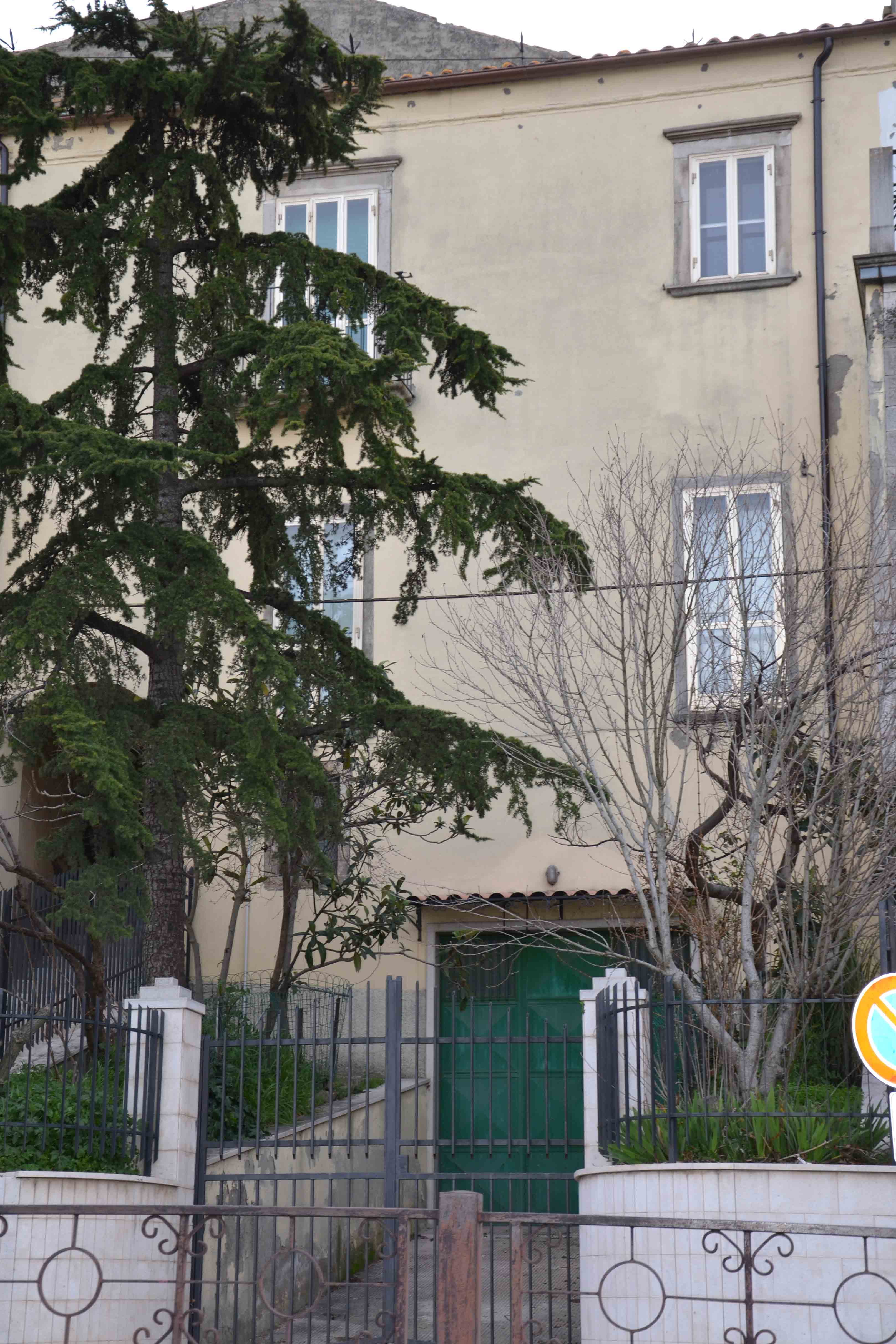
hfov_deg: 21.2
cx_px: 448
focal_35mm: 64
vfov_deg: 31.4
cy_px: 678
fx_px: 2389
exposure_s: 1/125
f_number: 4.8
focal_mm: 42
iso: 250
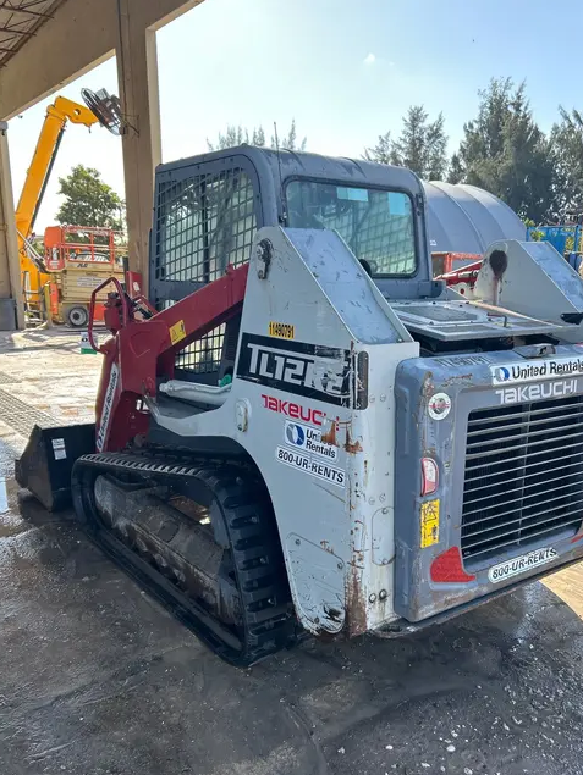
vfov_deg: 59.7
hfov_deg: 46.8
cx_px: 325
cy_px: 435
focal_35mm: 30
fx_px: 673
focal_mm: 5.7
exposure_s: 1/909
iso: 50
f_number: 1.5
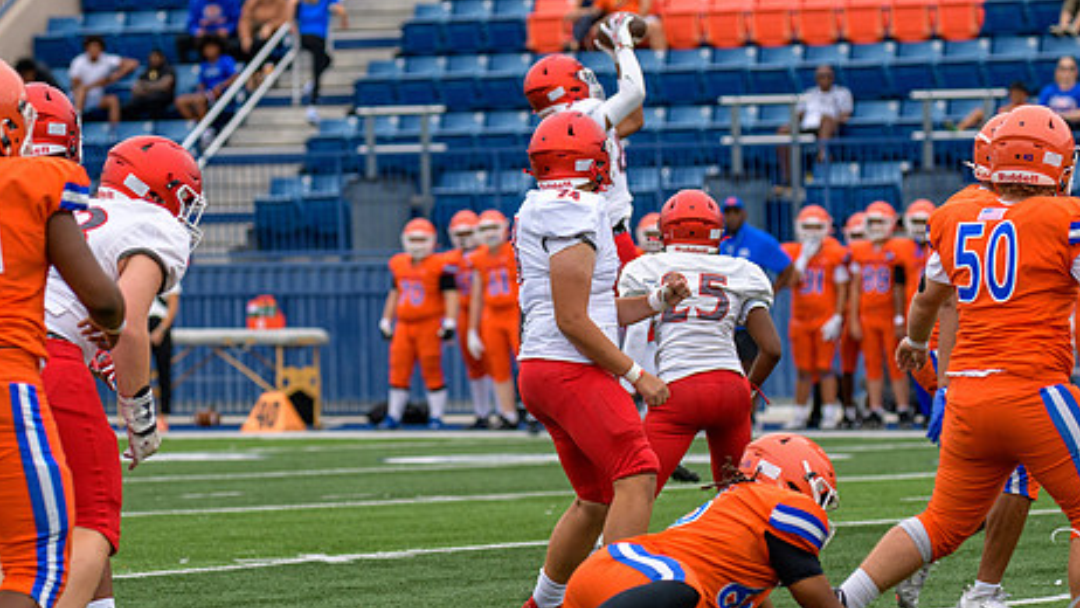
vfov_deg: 4.7
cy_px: 347
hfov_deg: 8.4
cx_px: 473
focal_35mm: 257
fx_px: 7361
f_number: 3.5
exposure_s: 1/800
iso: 220
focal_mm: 160
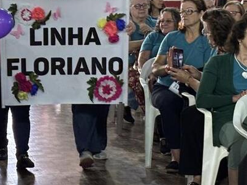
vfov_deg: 9.6
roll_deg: +1.5
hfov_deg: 12.7
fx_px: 1106
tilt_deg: -8.8
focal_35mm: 155
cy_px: 129
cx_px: 82
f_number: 1.6
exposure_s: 1/40
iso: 125
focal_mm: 5.96
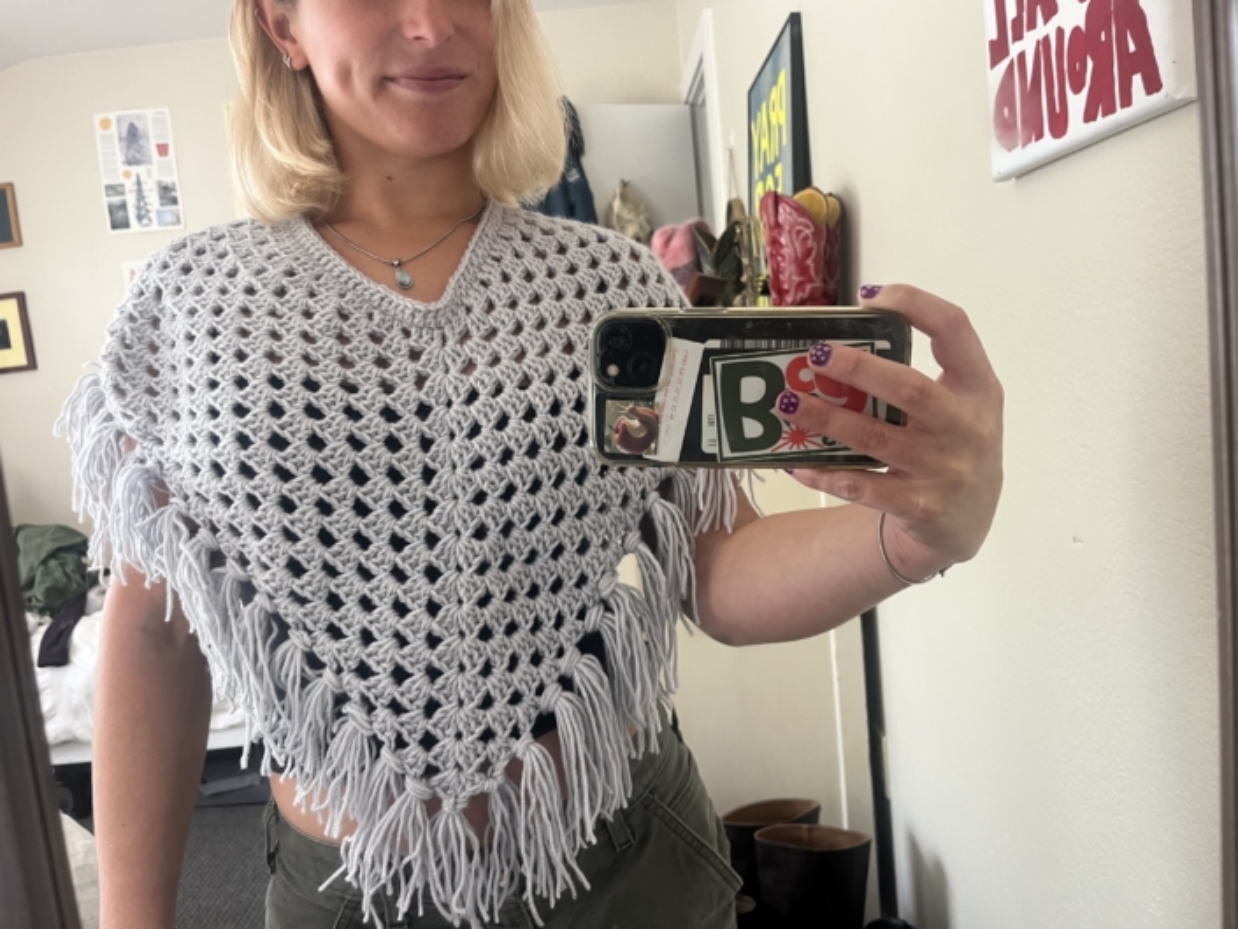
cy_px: 464
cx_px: 619
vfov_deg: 53.1
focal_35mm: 26
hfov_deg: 67.3
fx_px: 930
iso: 125
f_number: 1.6
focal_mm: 5.1
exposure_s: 1/98
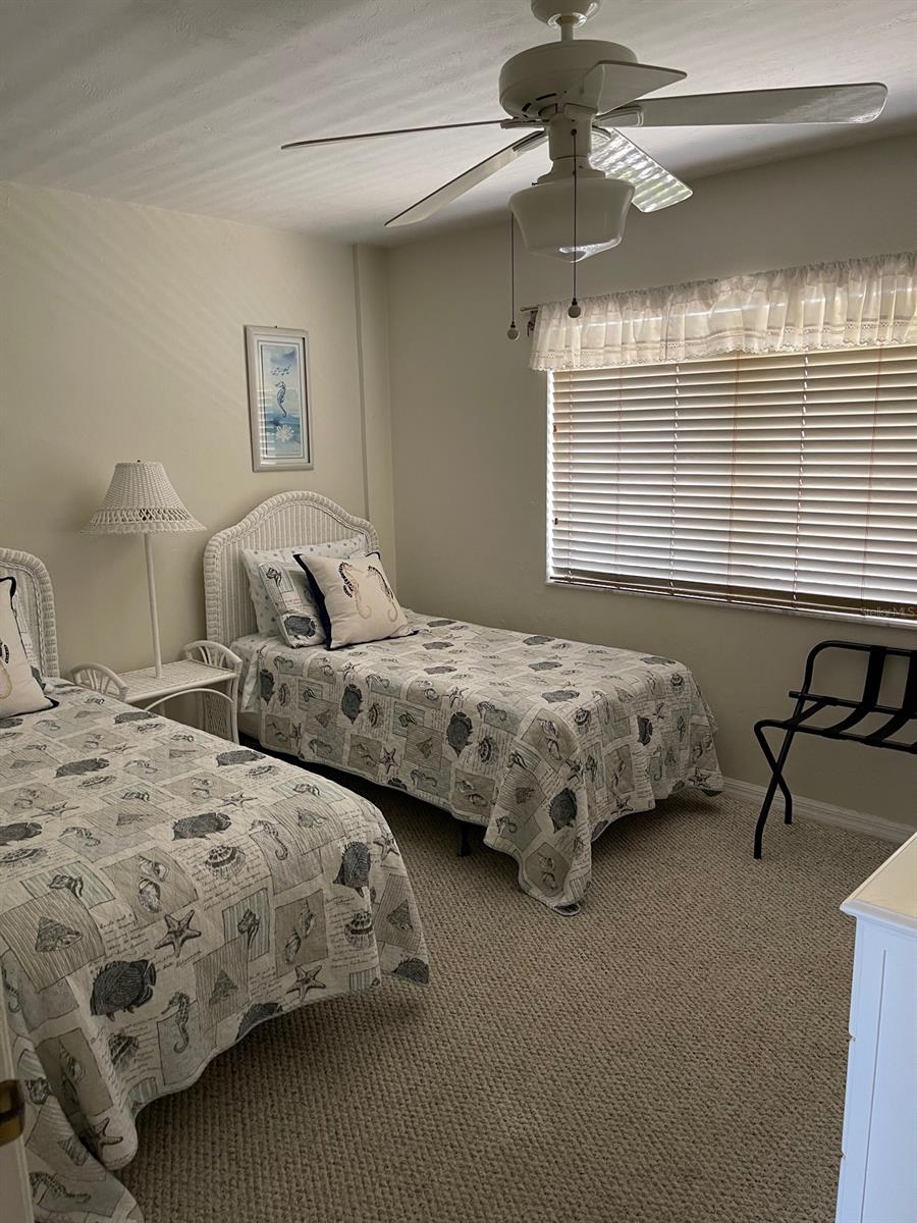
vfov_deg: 67.3
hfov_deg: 53.1
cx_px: 458
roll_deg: +0.7
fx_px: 918
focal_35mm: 26
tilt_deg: -8.9
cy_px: 612
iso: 125
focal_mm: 5.1
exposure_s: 1/60
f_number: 1.6
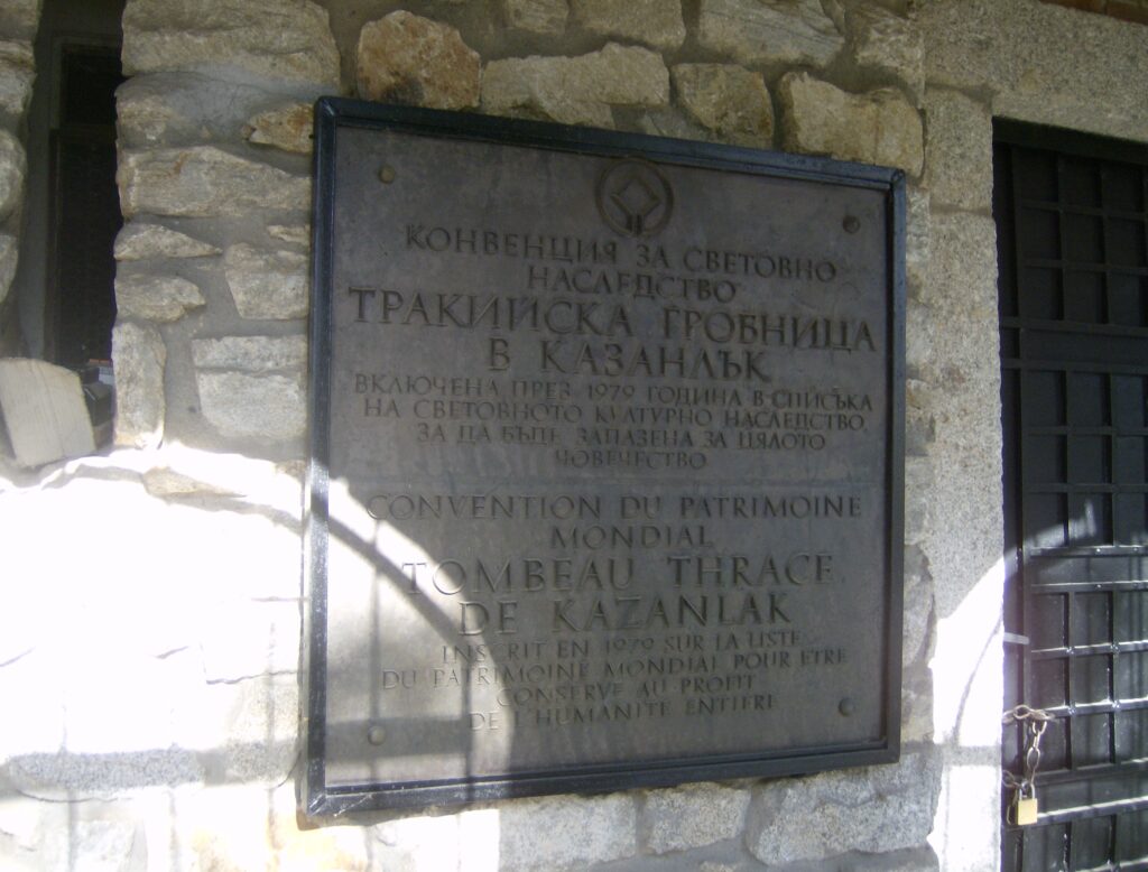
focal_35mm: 36
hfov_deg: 51.1
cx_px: 574
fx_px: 1200
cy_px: 436
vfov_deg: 40.0
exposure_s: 1/109
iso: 100
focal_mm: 6
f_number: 2.8
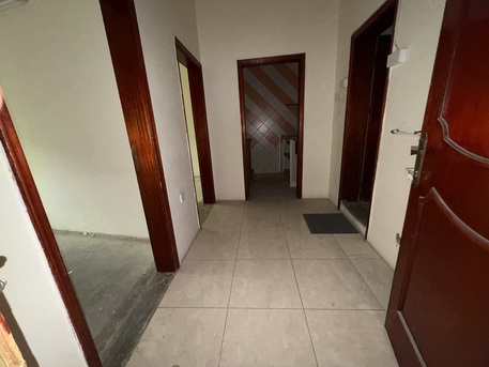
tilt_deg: -15.9
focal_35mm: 14
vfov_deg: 85.7
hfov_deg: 102.0
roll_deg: +3.9
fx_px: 198
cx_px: 244
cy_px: 184
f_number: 2.2
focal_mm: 2.22
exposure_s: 1/33
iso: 250
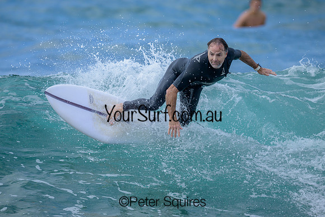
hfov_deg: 2.6
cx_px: 162
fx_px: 7224
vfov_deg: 1.7
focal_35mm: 800
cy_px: 108
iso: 500
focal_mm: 800
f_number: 6.3
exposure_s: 1/2000
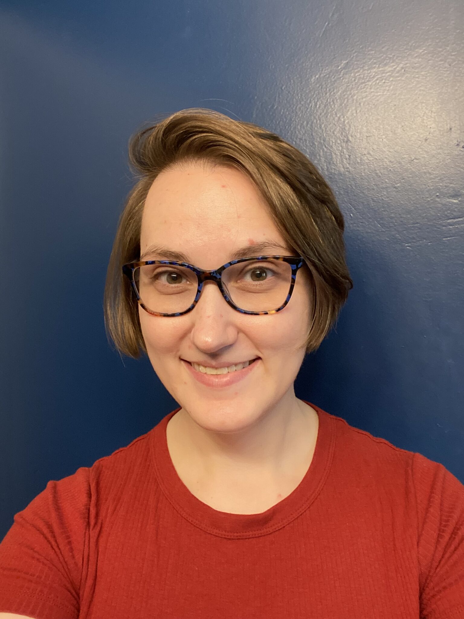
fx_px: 536
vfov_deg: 60.0
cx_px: 232
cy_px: 310
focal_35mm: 30
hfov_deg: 46.8
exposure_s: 1/60
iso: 320
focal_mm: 2.71
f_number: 2.2
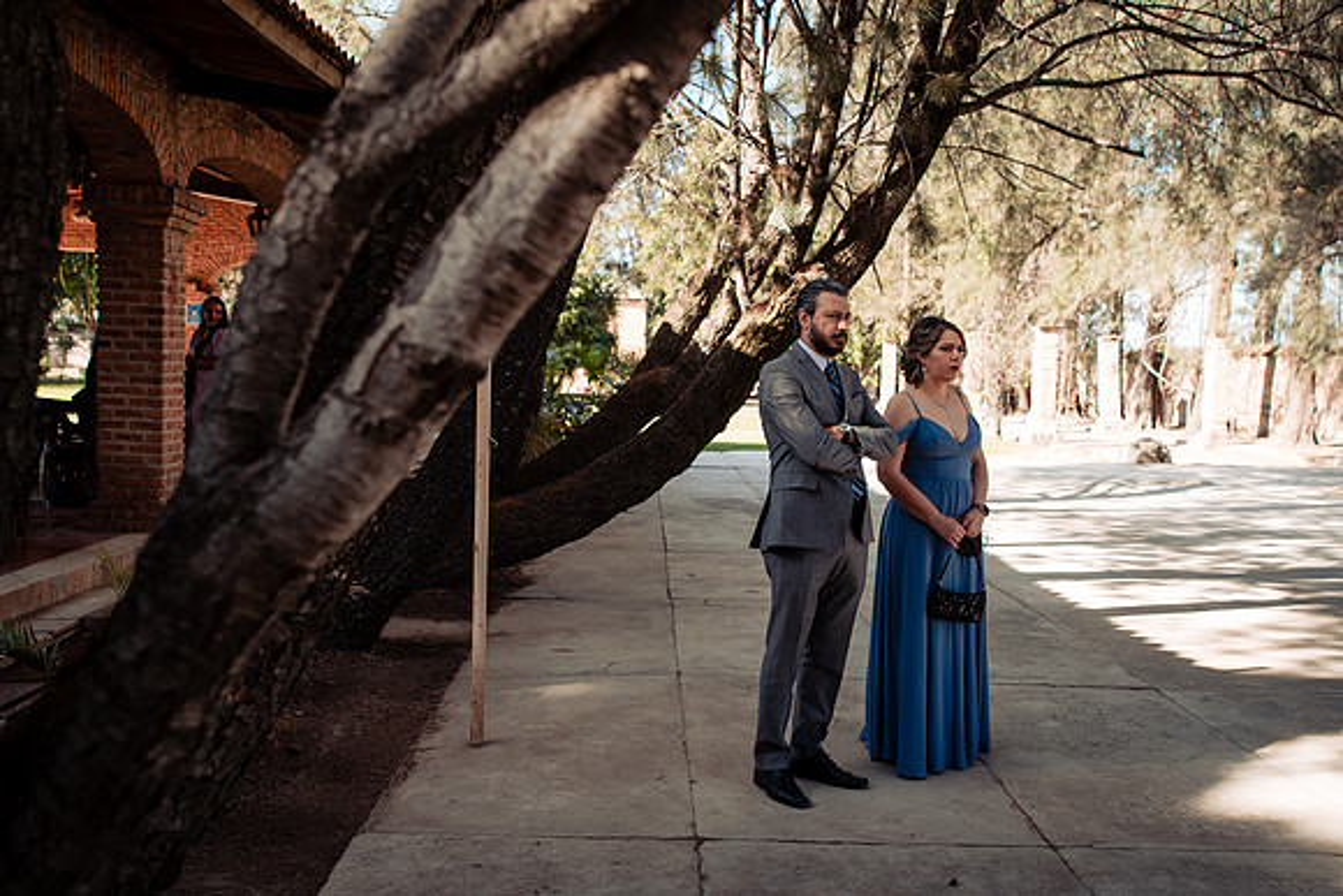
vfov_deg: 37.9
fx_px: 1306
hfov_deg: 54.4
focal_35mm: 35
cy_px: 448
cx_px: 672
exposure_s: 1/160
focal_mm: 35
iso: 100
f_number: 4
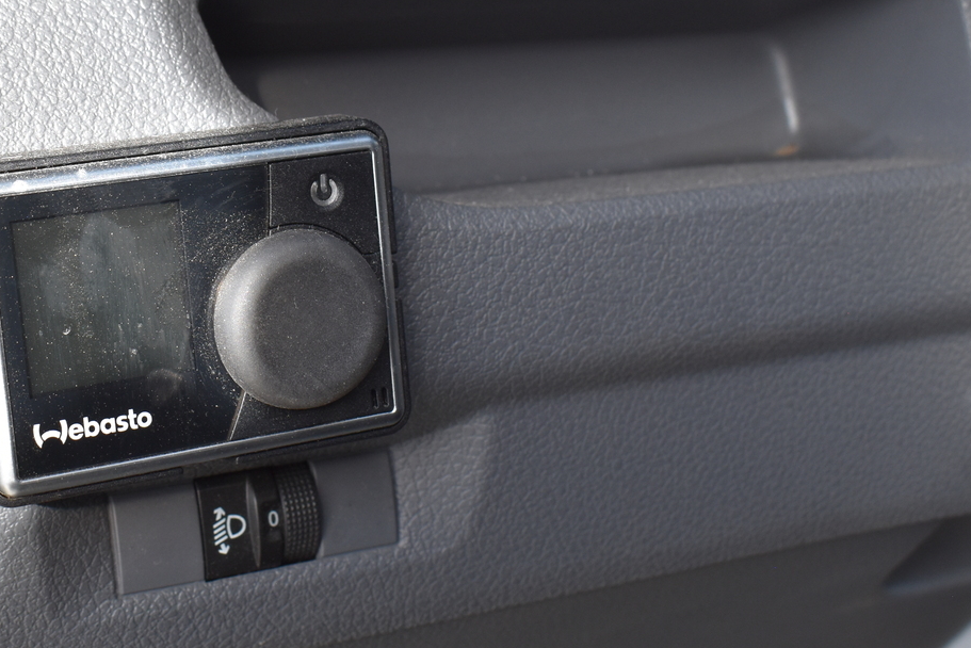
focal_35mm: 64
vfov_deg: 21.2
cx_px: 263
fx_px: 1727
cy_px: 272
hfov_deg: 31.0
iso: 400
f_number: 8
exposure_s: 1/250
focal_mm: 24
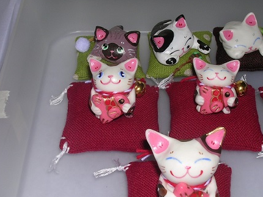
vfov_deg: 21.9
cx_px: 138
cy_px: 103
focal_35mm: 67
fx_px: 509
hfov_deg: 29.0
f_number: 6.8
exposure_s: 1/60.1
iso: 100
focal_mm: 9.1
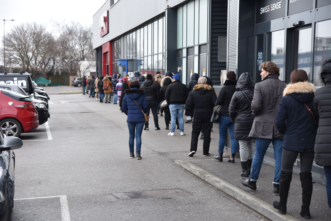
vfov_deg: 16.7
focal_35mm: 82
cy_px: 110
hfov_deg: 24.8
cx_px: 166
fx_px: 754
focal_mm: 82
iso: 400
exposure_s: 1/125
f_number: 5.6
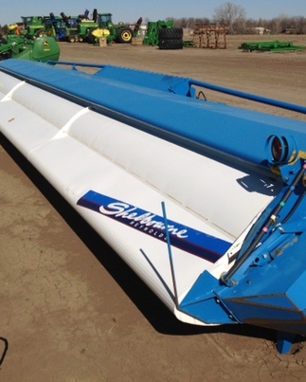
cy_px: 191
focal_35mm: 46
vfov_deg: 40.3
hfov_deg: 32.7
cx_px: 172
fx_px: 520
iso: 64
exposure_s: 1/6061
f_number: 2.4
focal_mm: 4.28
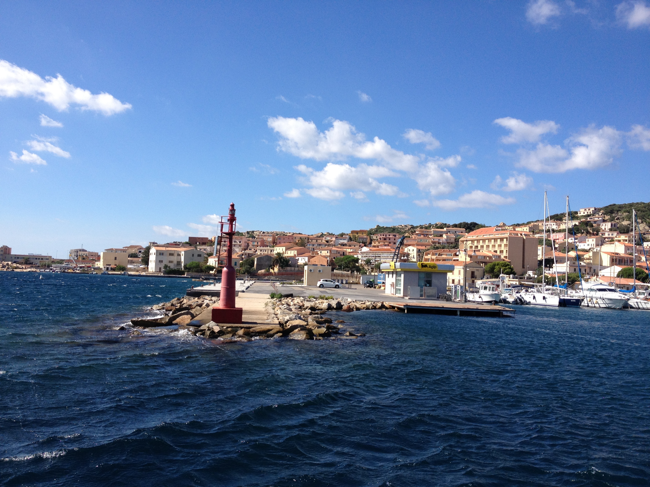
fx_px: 657
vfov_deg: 40.7
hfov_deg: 52.6
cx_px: 325
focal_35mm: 35
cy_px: 244
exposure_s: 1/1672
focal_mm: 4.28
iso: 64
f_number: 2.4
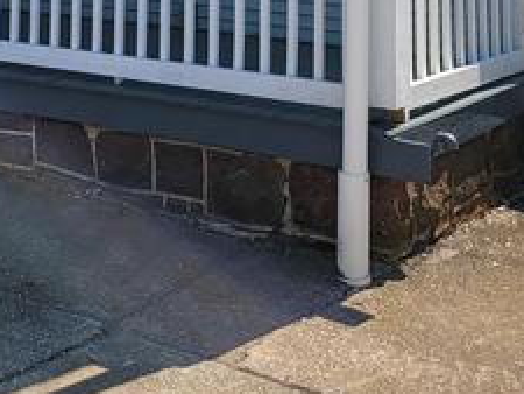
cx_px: 198
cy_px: -266
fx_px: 1242
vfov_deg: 15.9
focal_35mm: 82
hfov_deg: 23.8
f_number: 1.8
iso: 40
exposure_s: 1/1834
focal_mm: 5
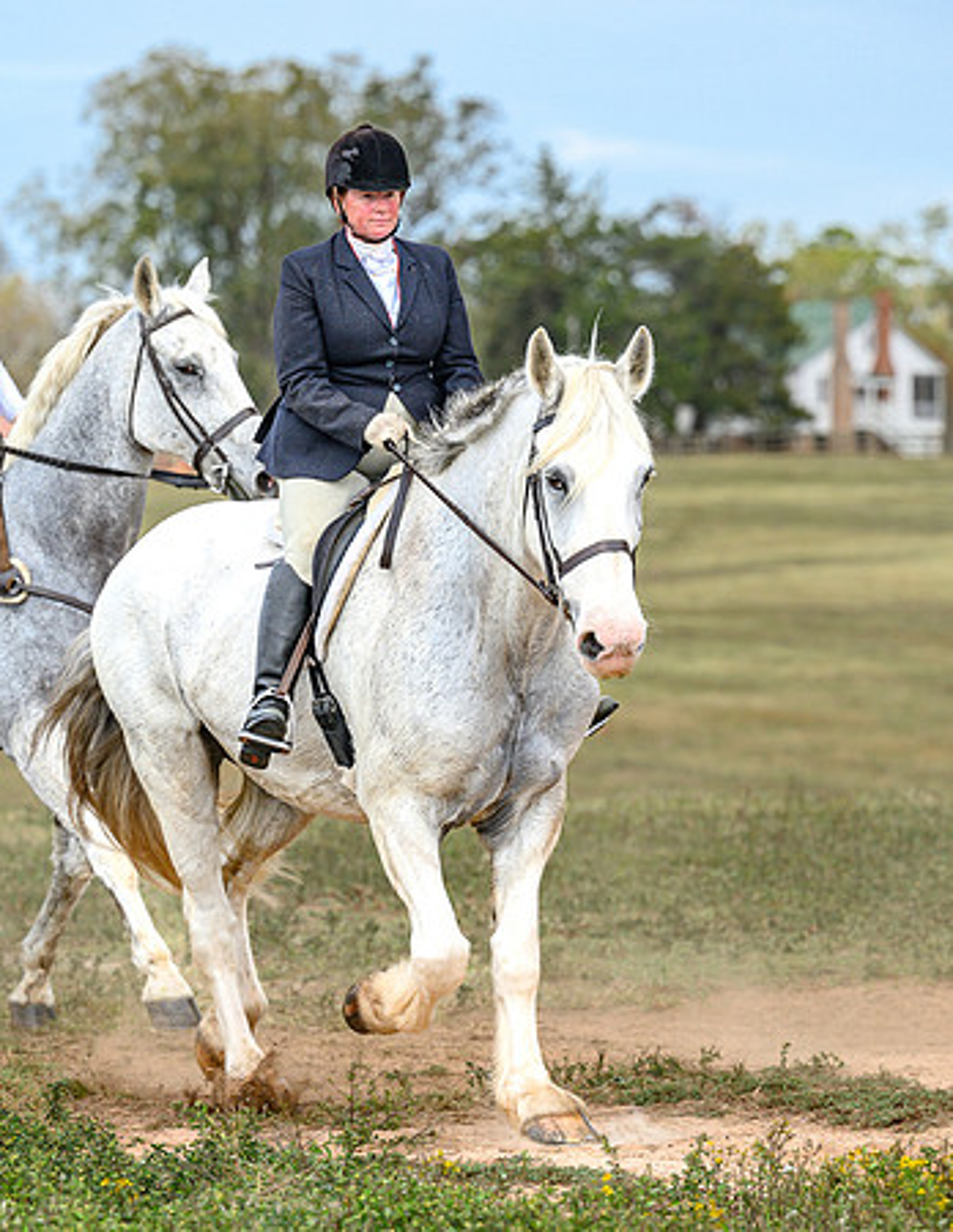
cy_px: 629
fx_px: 7015
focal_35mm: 195
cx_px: 380
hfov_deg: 7.8
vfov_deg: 10.0
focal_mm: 125
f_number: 3.5
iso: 400
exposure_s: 1/1000
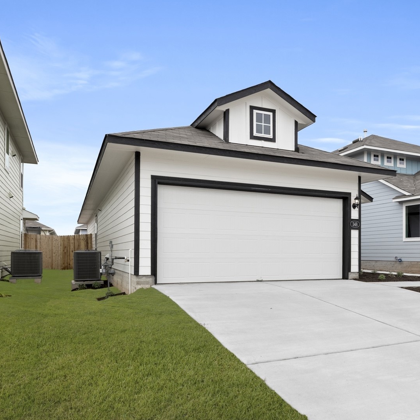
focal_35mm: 27
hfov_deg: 58.9
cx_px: 235
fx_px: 371
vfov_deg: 59.1
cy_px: 211
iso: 400
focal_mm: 18
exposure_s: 1/400
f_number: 8
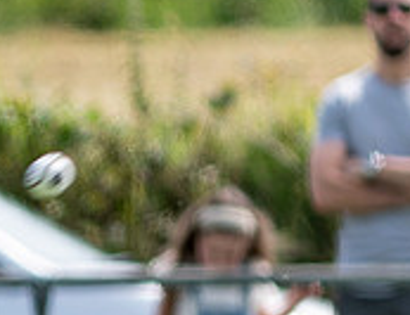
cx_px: -621
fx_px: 30441
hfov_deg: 0.8
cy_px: 506
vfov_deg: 0.6
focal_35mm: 2547
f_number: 2.8
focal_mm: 300
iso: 100
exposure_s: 1/1600
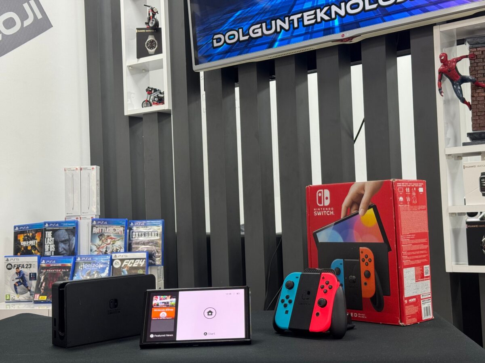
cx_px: 242
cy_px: 182
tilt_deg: +1.6
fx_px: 673
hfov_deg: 39.7
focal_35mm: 48
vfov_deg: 30.3
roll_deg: +1.6
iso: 100
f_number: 1.78
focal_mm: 6.76
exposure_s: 1/50
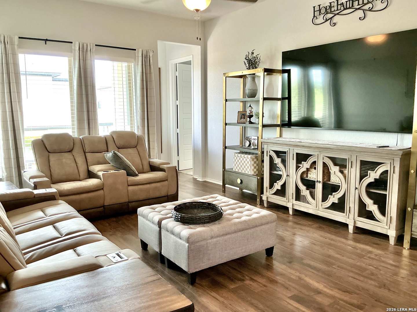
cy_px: 156
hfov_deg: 61.7
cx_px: 208
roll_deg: +1.6
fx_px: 349
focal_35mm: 29
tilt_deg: -5.6
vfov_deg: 48.2
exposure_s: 1/60
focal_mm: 3
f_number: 1.8
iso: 80
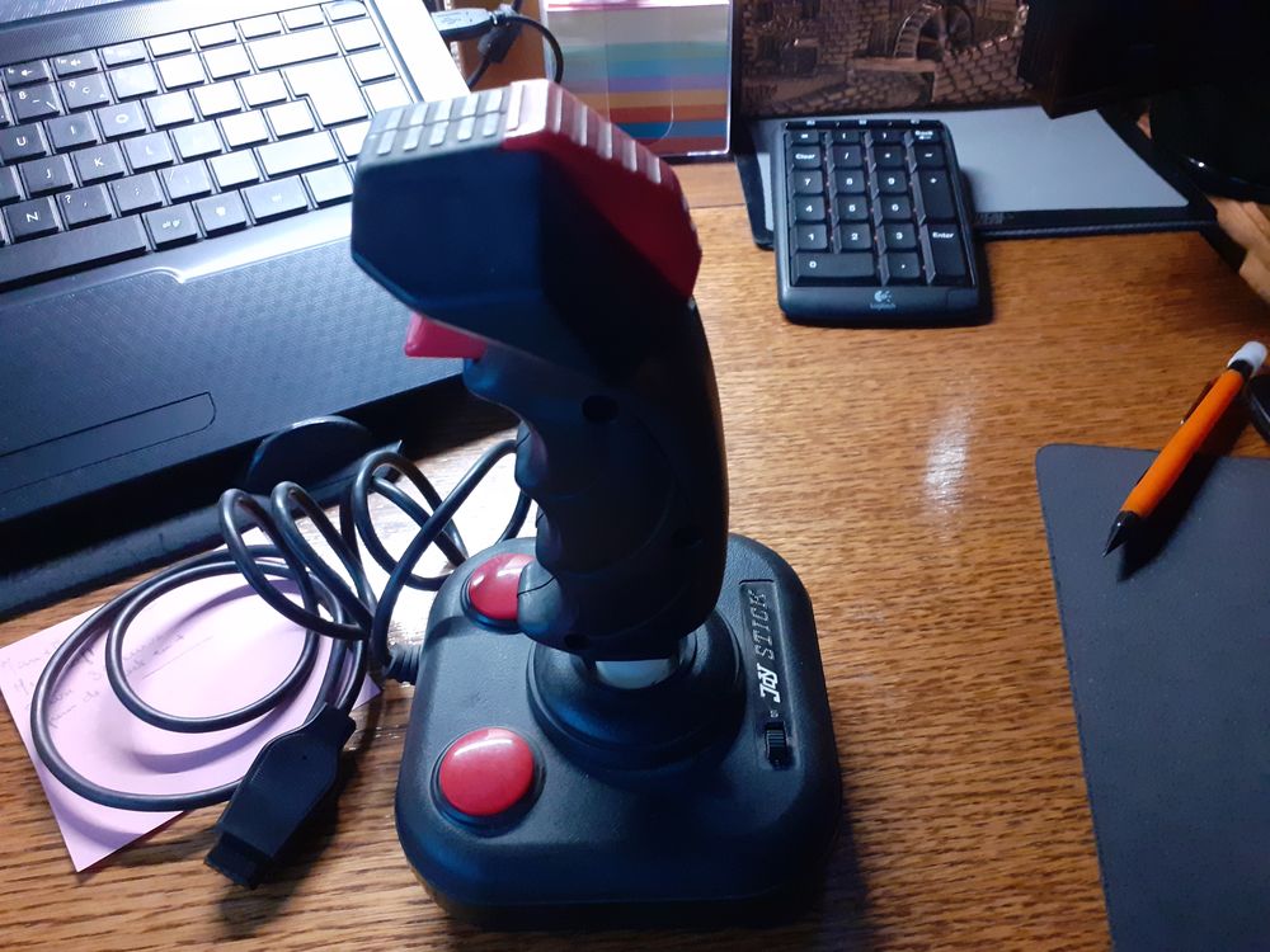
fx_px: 991
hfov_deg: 65.3
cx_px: 635
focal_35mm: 27
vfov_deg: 51.4
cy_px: 476
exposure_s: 1/25
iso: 400
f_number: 1.9
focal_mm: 3.6
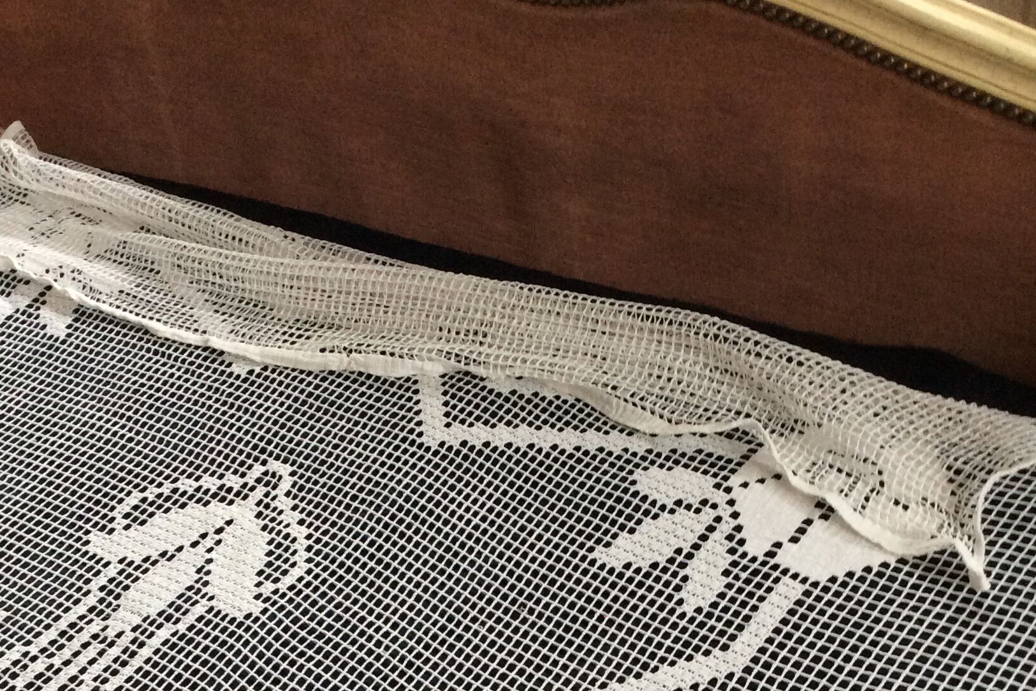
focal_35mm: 53
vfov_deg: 23.7
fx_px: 1525
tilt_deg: -51.2
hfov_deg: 37.5
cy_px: 787
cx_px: 499
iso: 80
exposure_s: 1/25
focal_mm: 3.3
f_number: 2.4
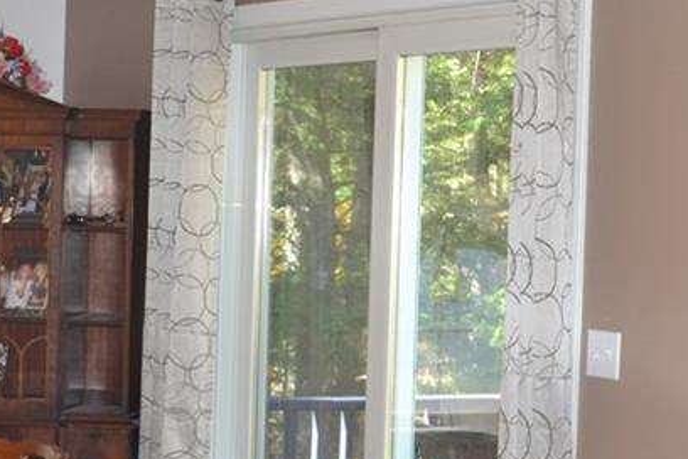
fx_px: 2088
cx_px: 223
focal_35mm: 109
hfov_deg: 18.7
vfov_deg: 12.5
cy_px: 275
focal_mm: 29
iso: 800
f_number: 7.1
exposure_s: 1/60
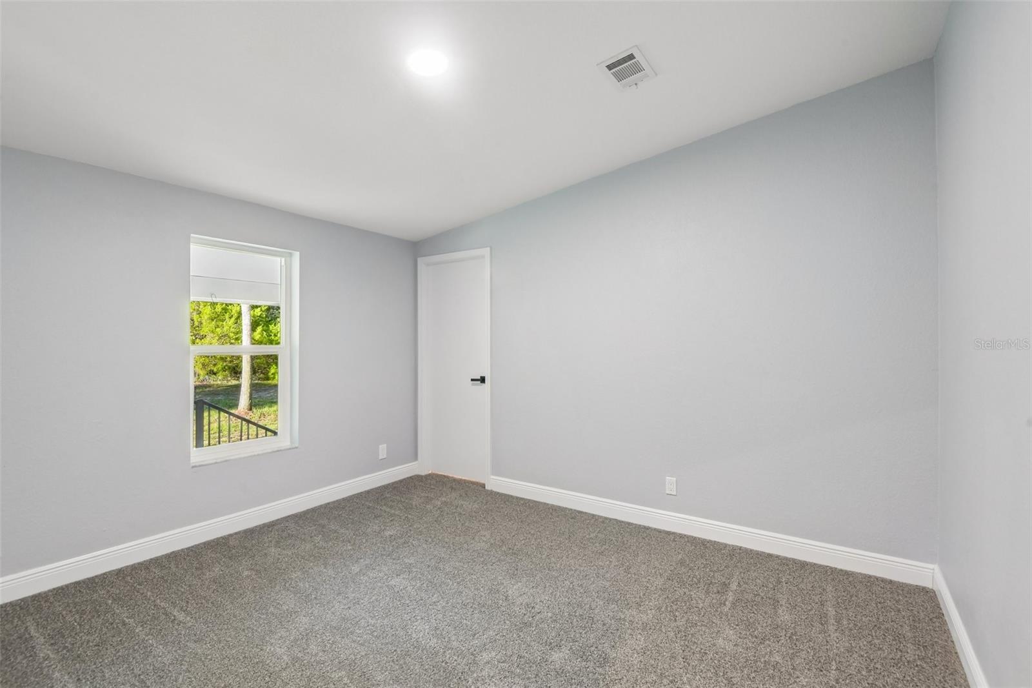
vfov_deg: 73.7
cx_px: 516
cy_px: 344
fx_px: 459
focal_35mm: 16
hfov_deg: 96.7
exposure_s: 1/8
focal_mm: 16
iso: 400
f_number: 8
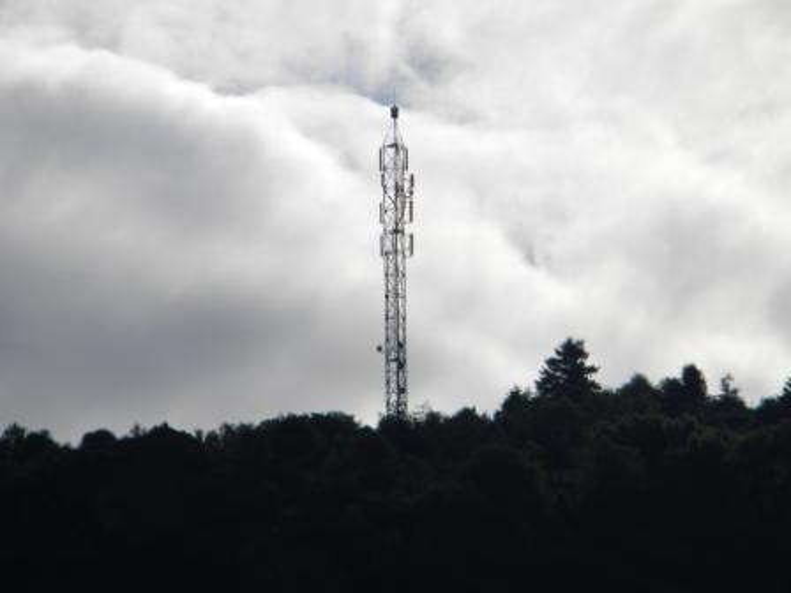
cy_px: 296
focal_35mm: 335
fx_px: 7655
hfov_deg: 5.9
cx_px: 396
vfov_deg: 4.4
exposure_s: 1/617
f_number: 10.8
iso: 80
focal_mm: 60.7
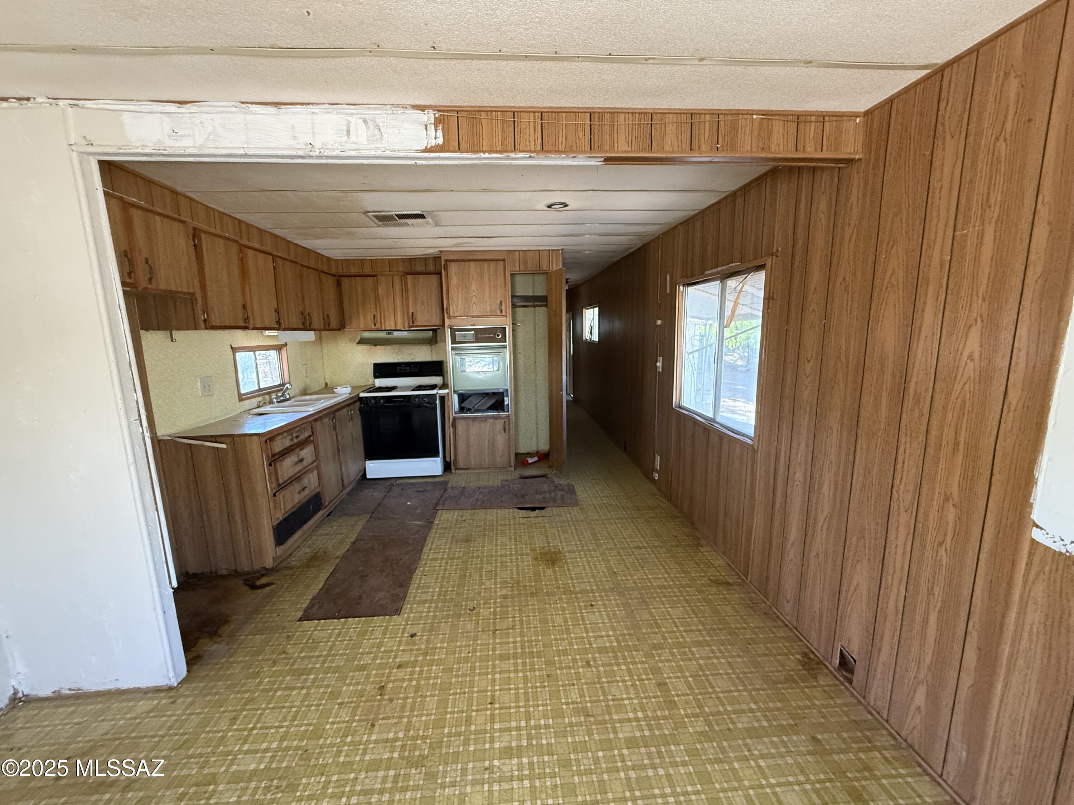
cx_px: 537
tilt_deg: -8.2
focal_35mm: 14
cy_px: 402
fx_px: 434
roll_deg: +0.9
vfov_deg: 85.7
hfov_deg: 102.1
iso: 400
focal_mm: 2.22
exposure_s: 1/60
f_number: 2.2
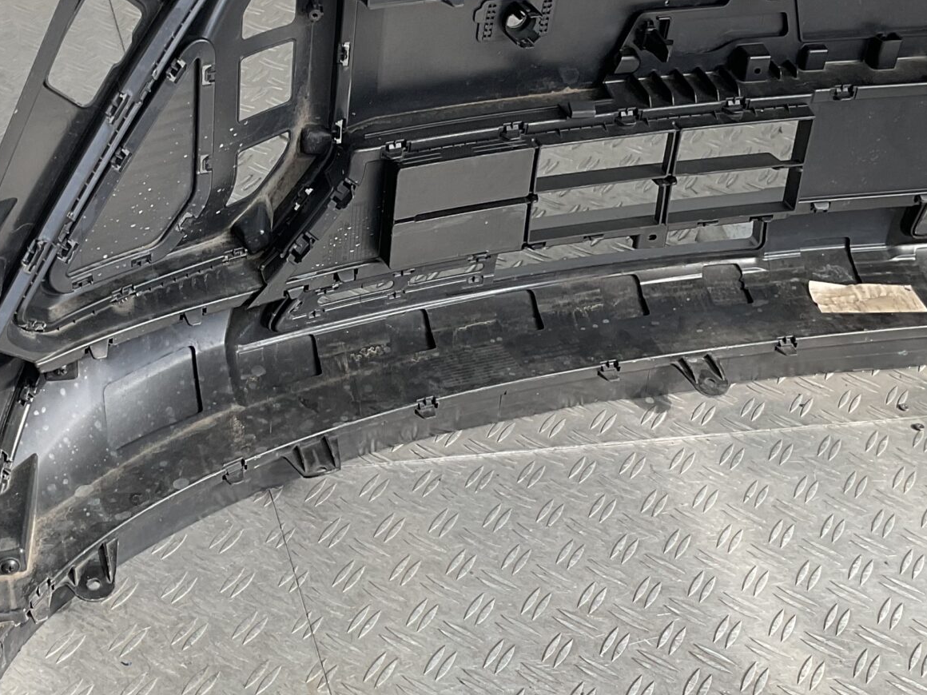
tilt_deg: -33.9
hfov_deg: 30.0
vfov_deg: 22.9
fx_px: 1714
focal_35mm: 64
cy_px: 274
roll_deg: -9.3
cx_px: 285
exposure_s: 1/247
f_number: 1.8
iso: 16
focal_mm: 3
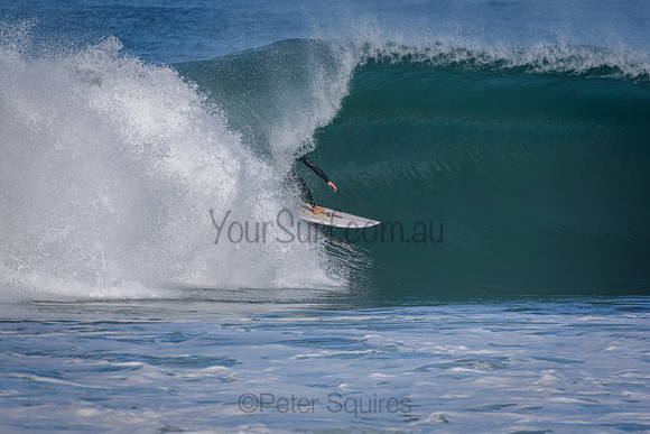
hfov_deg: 2.7
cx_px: 325
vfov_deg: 1.8
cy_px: 217
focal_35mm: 750
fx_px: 13544
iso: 250
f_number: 5.6
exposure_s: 1/2000
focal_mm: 500
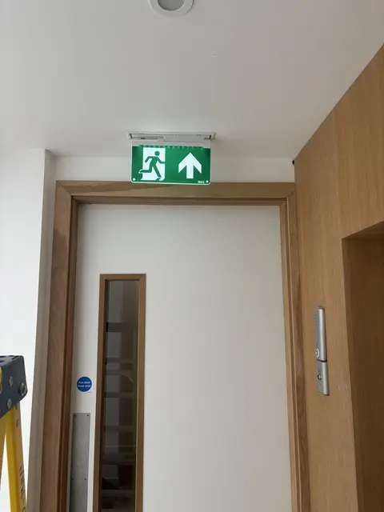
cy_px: 256
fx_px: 385
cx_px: 192
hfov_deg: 53.1
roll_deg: +0.4
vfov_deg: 67.3
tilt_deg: +8.0
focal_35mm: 26
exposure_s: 1/122
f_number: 1.6
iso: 125
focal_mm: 5.96
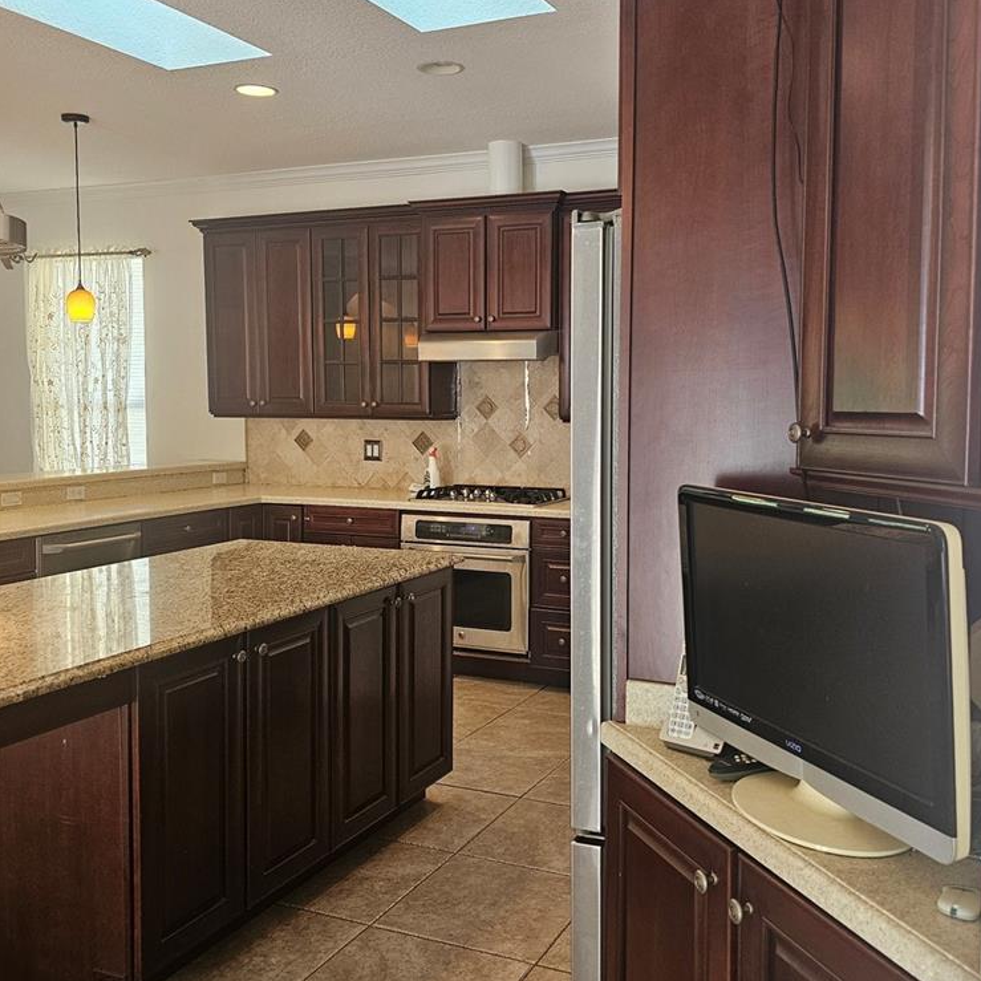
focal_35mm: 33
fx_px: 1058
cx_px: 551
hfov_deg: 49.6
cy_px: 451
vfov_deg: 49.7
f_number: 1.7
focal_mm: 6.3
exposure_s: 1/120
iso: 250
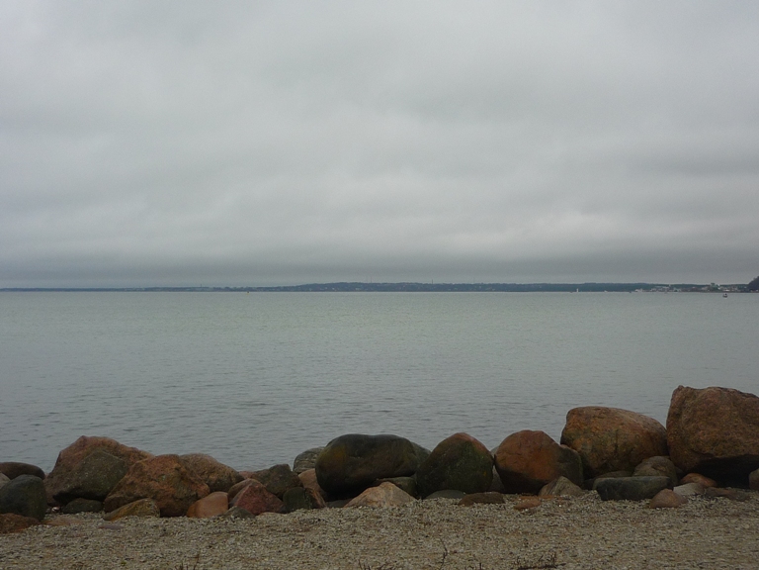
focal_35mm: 46
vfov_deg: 31.5
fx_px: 1009
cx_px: 380
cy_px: 285
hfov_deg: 41.2
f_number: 2.9
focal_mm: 6
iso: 100
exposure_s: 1/320
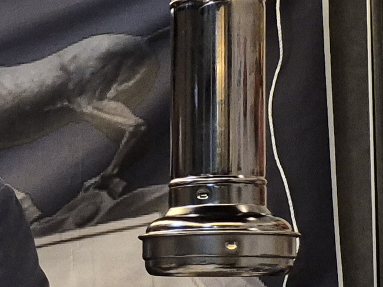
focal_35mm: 141
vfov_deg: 10.4
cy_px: 309
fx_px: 1560
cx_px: -677
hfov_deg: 10.7
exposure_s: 1/120
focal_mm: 5.4
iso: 320
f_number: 1.8
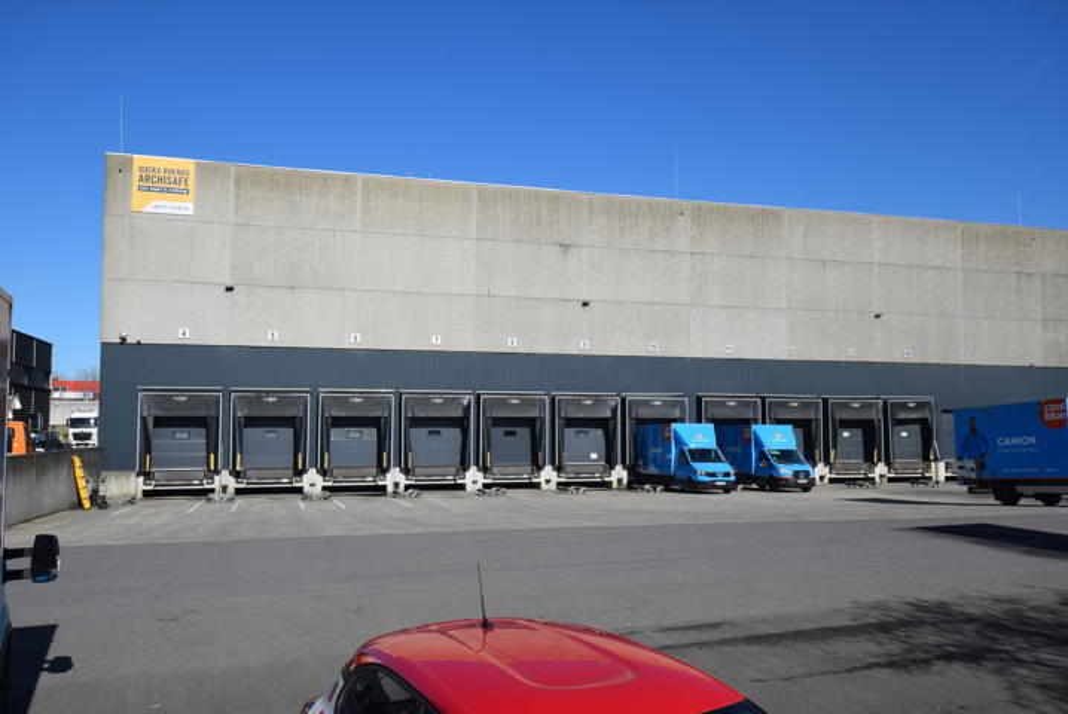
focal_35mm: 30
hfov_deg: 61.9
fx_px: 891
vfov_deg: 43.7
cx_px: 534
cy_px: 357
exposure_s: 1/400
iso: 200
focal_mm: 20
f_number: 10
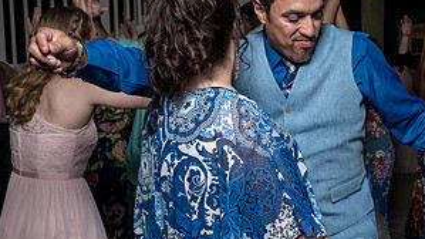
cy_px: 133
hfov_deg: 39.3
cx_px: 328
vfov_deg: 23.5
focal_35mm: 51
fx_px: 575
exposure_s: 1/200
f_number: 5.6
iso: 2000
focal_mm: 21
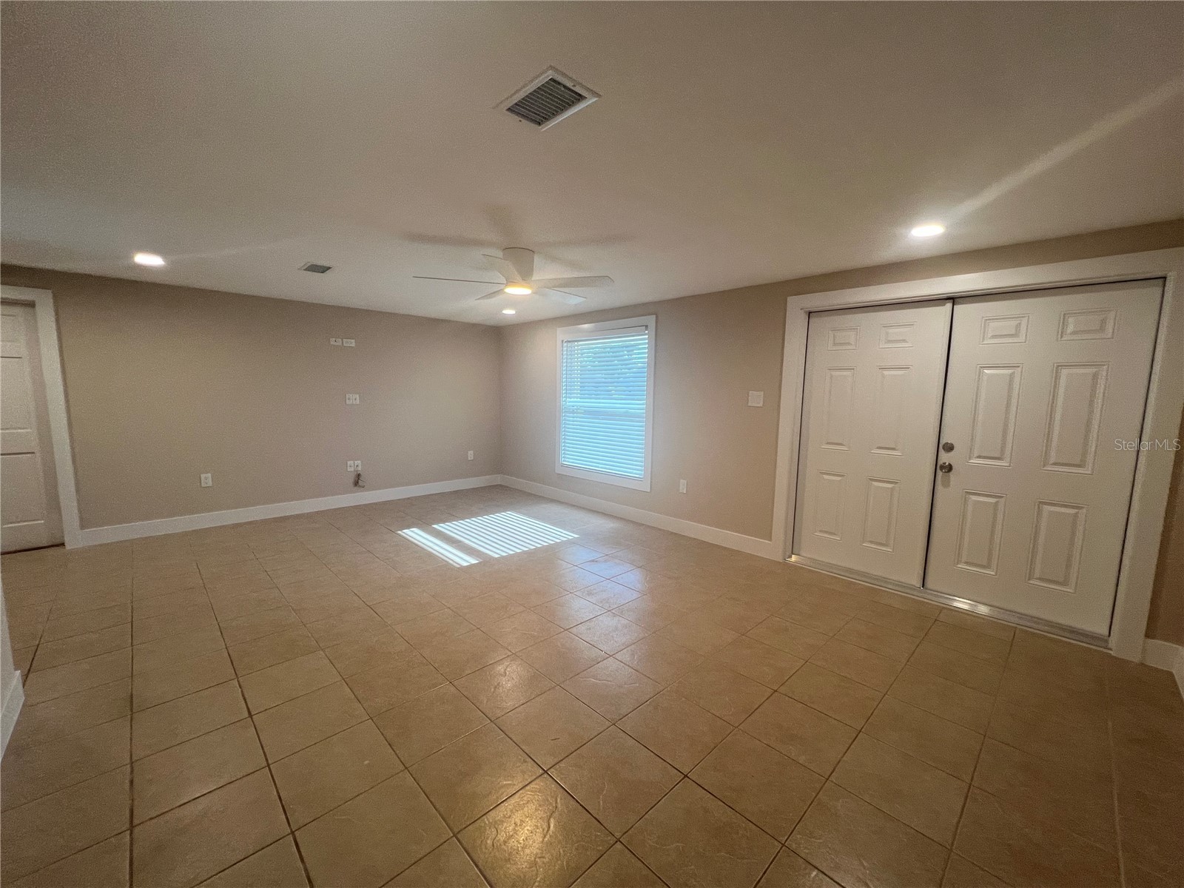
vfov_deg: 89.9
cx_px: 592
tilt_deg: -6.3
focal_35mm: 13
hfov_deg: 106.2
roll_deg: -0.9
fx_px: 445
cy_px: 444
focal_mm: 1.57
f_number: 1.8
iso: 100
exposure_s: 1/120
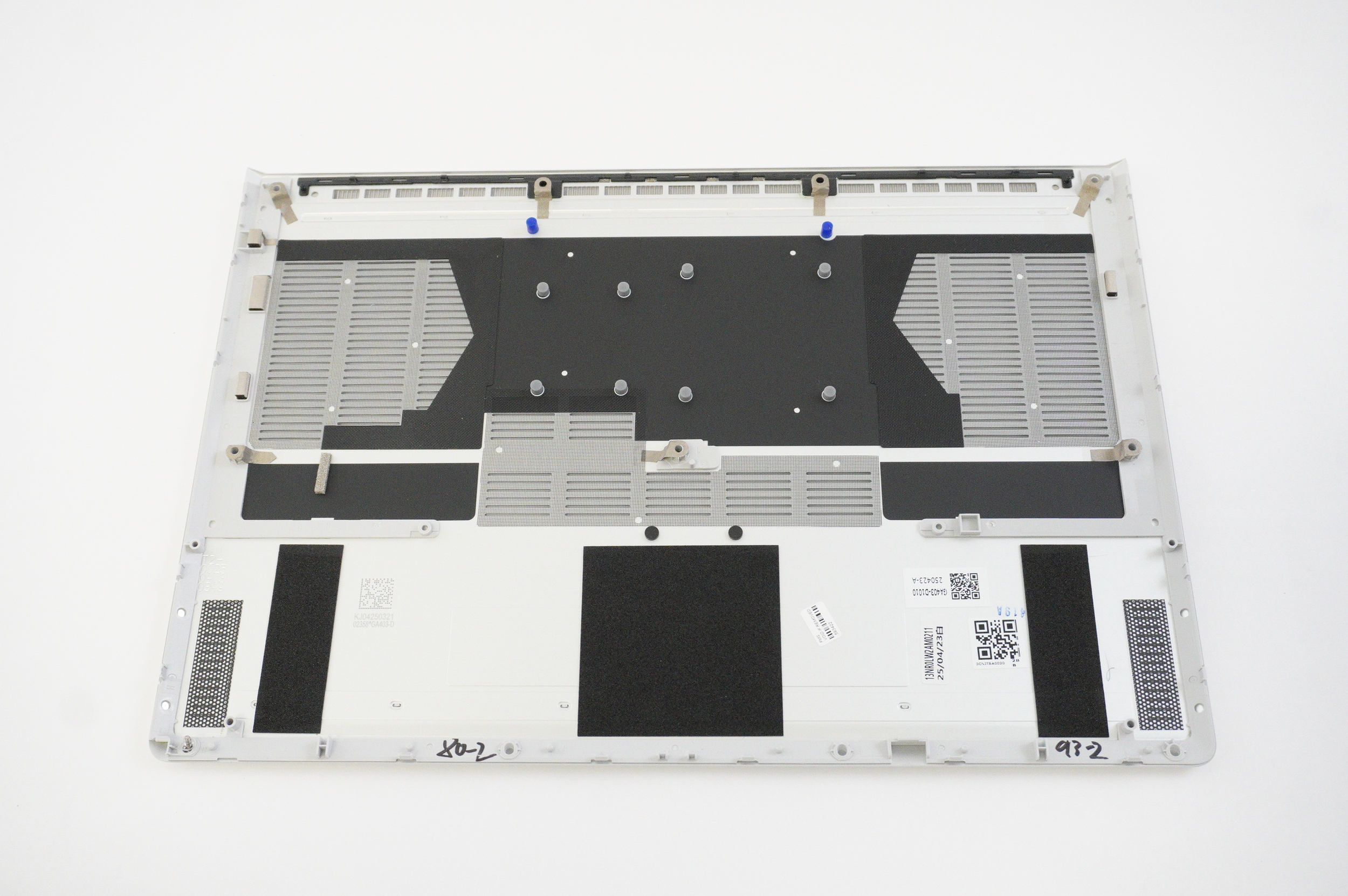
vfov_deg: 35.4
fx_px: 1403
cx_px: 674
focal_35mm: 38
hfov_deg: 51.3
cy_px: 448
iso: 4000
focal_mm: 25
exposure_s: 1/200
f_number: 5.6
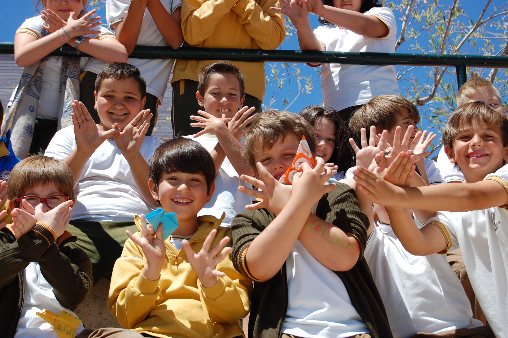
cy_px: 169
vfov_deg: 16.5
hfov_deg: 24.6
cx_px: 254
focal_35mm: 82
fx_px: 1163
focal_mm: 55
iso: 200
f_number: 9
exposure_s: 1/320
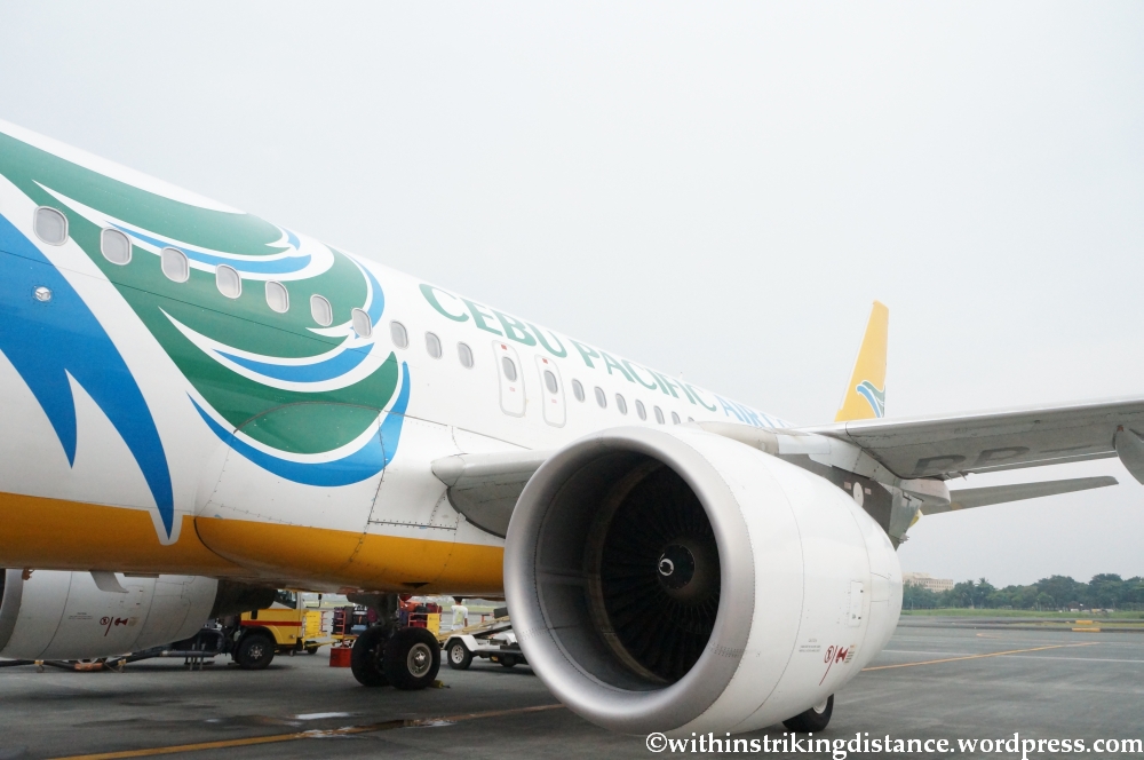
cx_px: 572
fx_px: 857
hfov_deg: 67.4
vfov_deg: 47.8
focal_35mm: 27
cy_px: 380
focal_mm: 18
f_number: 5.6
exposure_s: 1/4000
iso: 3200
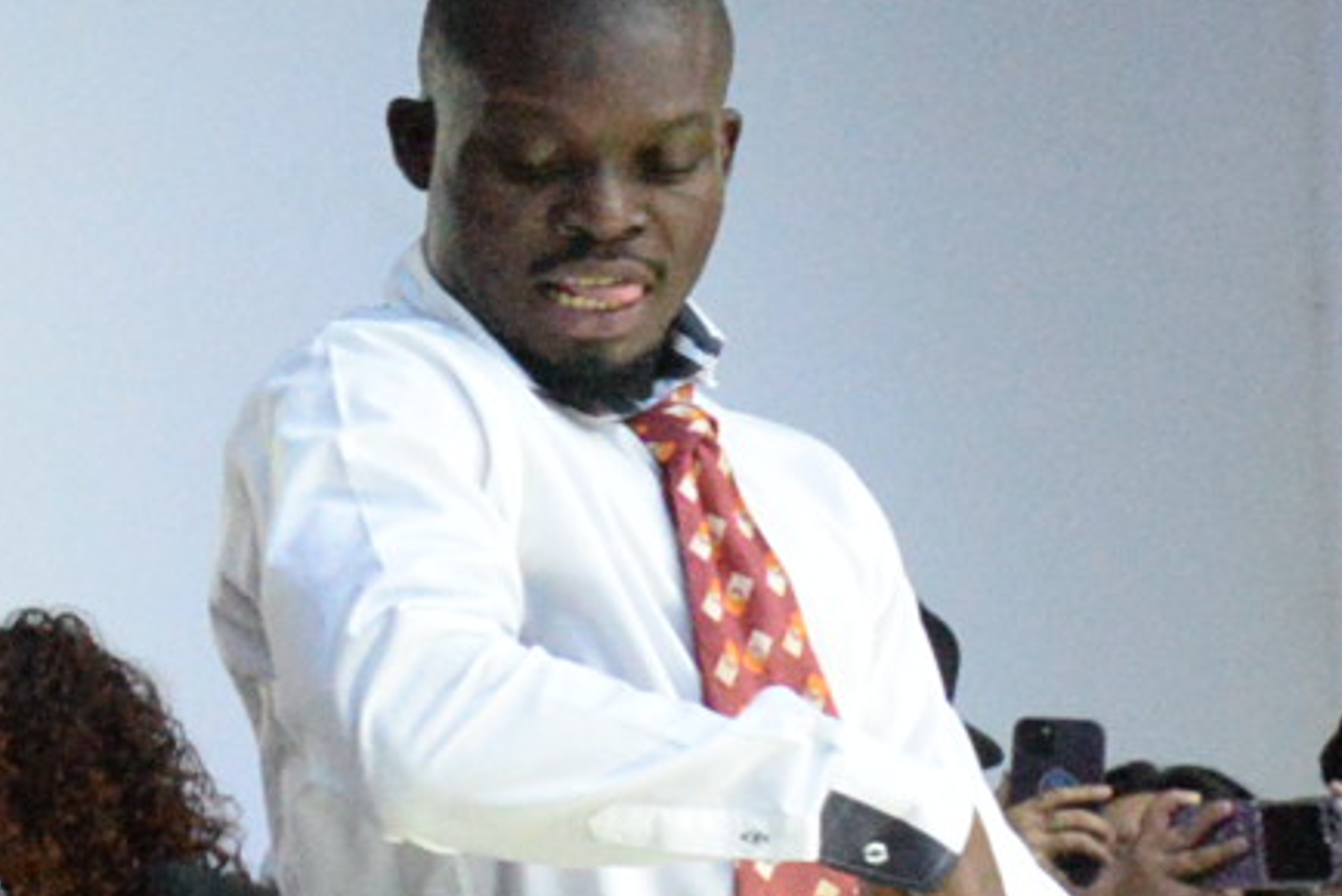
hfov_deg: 6.3
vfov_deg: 4.7
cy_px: 287
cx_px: -3064
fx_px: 10855
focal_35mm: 291
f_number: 5
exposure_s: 1/1000
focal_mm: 42
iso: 6400
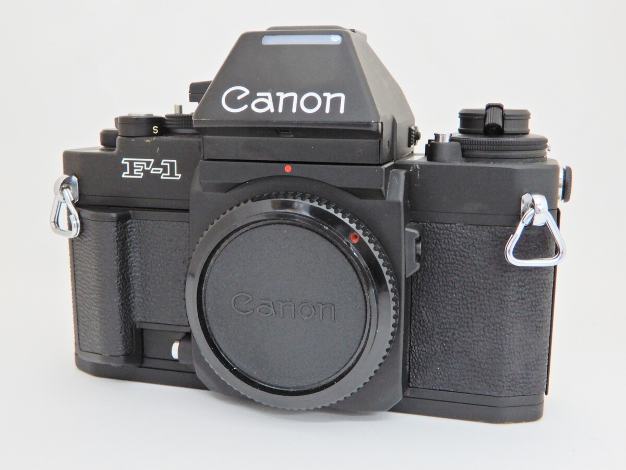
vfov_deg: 34.3
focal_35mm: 42
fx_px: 760
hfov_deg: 44.8
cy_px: 235
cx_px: 313
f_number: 4
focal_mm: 7.5
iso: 400
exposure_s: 1/30
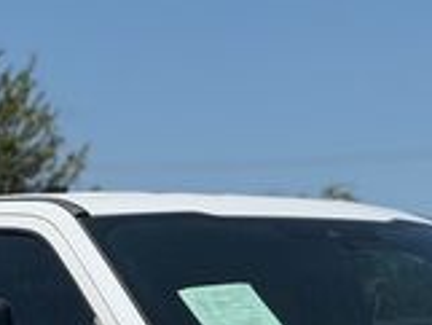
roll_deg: +0.9
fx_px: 2385
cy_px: 543
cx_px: 268
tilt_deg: -2.0
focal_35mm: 191
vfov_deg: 7.6
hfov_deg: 10.3
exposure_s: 1/11364
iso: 80
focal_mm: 6.76
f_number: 1.78
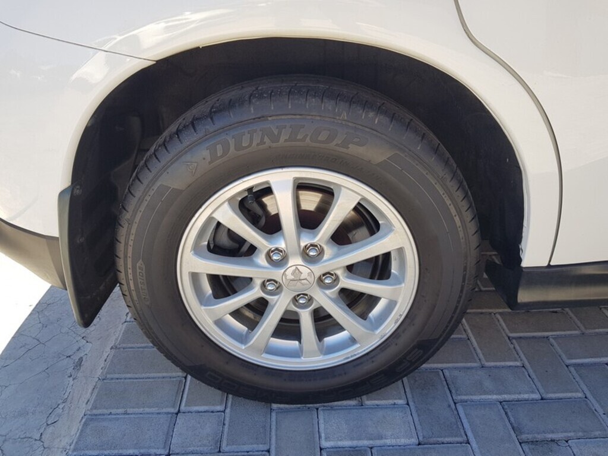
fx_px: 457
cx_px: 304
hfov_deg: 67.3
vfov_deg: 53.1
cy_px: 228
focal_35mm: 26
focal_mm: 4.3
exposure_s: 1/392
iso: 40
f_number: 1.7
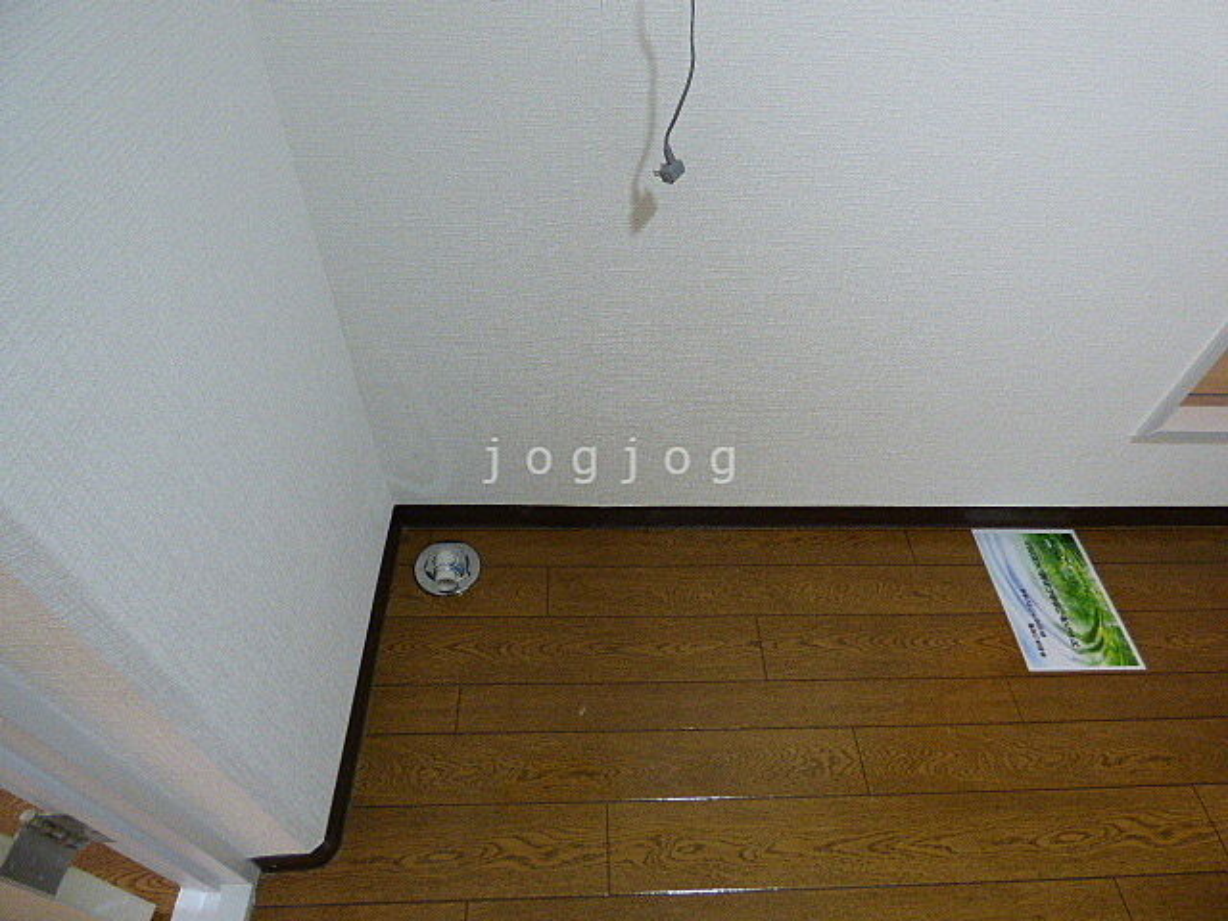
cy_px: 460
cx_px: 614
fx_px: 709
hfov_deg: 81.7
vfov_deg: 66.0
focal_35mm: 20
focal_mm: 3.58
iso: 400
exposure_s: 1/50
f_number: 2.8
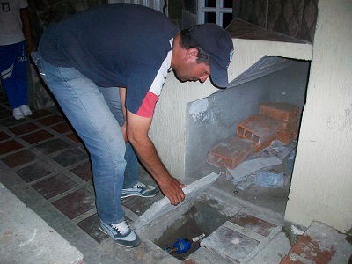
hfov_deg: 56.8
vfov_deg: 44.2
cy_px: 132
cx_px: 176
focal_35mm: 32
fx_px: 325
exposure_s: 1/60
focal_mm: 5.7
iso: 160
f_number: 2.8
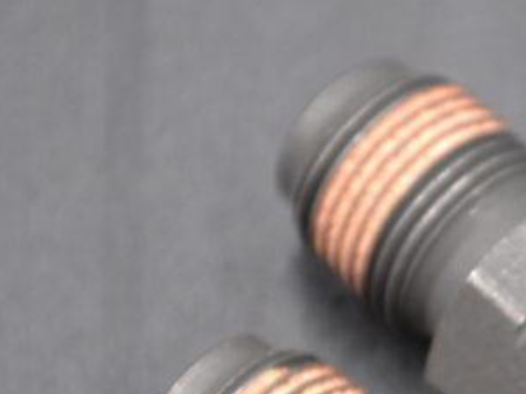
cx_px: 486
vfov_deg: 4.7
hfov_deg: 6.2
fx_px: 4816
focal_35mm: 317
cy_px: 361
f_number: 5.6
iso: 400
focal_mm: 55
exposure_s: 1/25
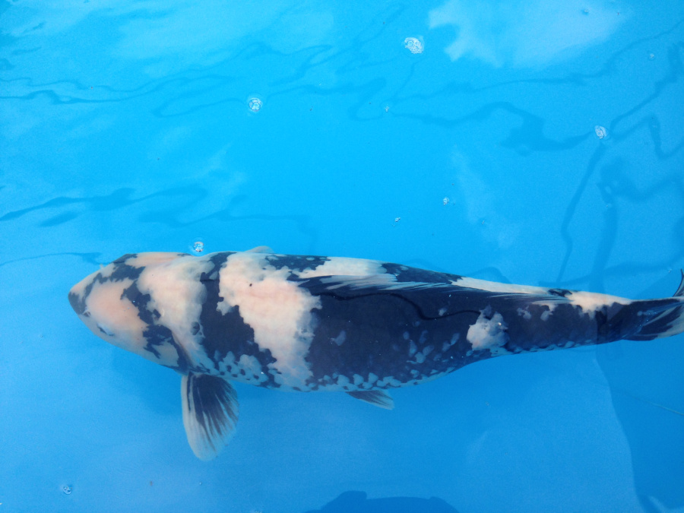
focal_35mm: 33
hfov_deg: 55.4
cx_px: 342
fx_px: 652
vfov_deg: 42.9
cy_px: 256
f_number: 2.4
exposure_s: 1/159
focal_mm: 4.12
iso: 50
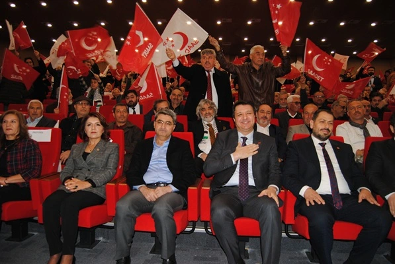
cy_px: 132
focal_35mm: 27
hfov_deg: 67.3
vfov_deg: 48.1
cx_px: 198
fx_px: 297
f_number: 3.5
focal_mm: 18
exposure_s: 1/60
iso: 200
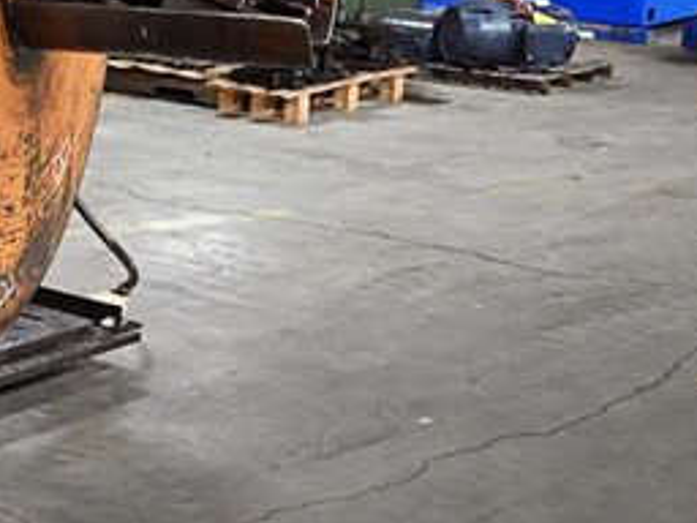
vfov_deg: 15.9
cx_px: -308
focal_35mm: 92
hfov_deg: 19.0
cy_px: 75
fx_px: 1857
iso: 3200
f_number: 3.8
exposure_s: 1/80
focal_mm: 20.5
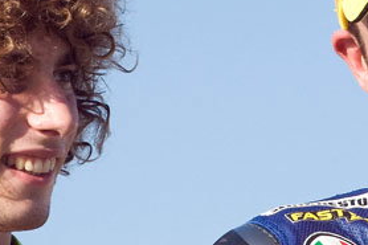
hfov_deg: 4.0
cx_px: 181
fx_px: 5292
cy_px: 191
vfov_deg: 2.7
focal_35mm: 518
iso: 1250
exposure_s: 1/500
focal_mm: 120
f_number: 13
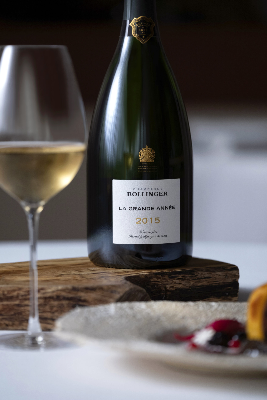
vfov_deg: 11.5
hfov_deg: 7.7
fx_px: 1991
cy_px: 200
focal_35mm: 179
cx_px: 134
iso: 1000
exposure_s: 1/160
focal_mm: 119.2
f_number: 2.8
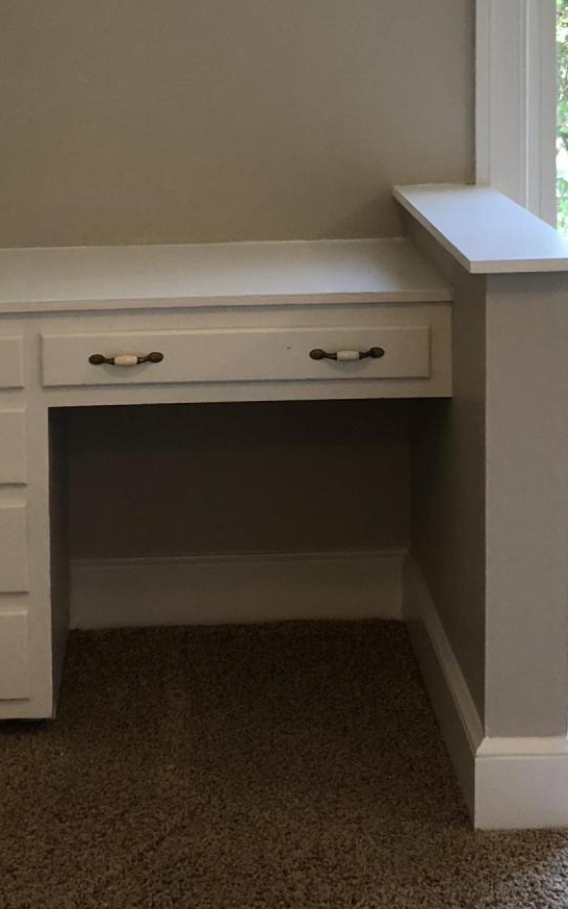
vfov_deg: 29.3
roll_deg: +0.8
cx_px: 225
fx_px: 1683
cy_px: 141
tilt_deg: -5.2
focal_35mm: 68
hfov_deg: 19.1
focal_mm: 3.99
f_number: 1.8
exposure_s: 1/30
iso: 40
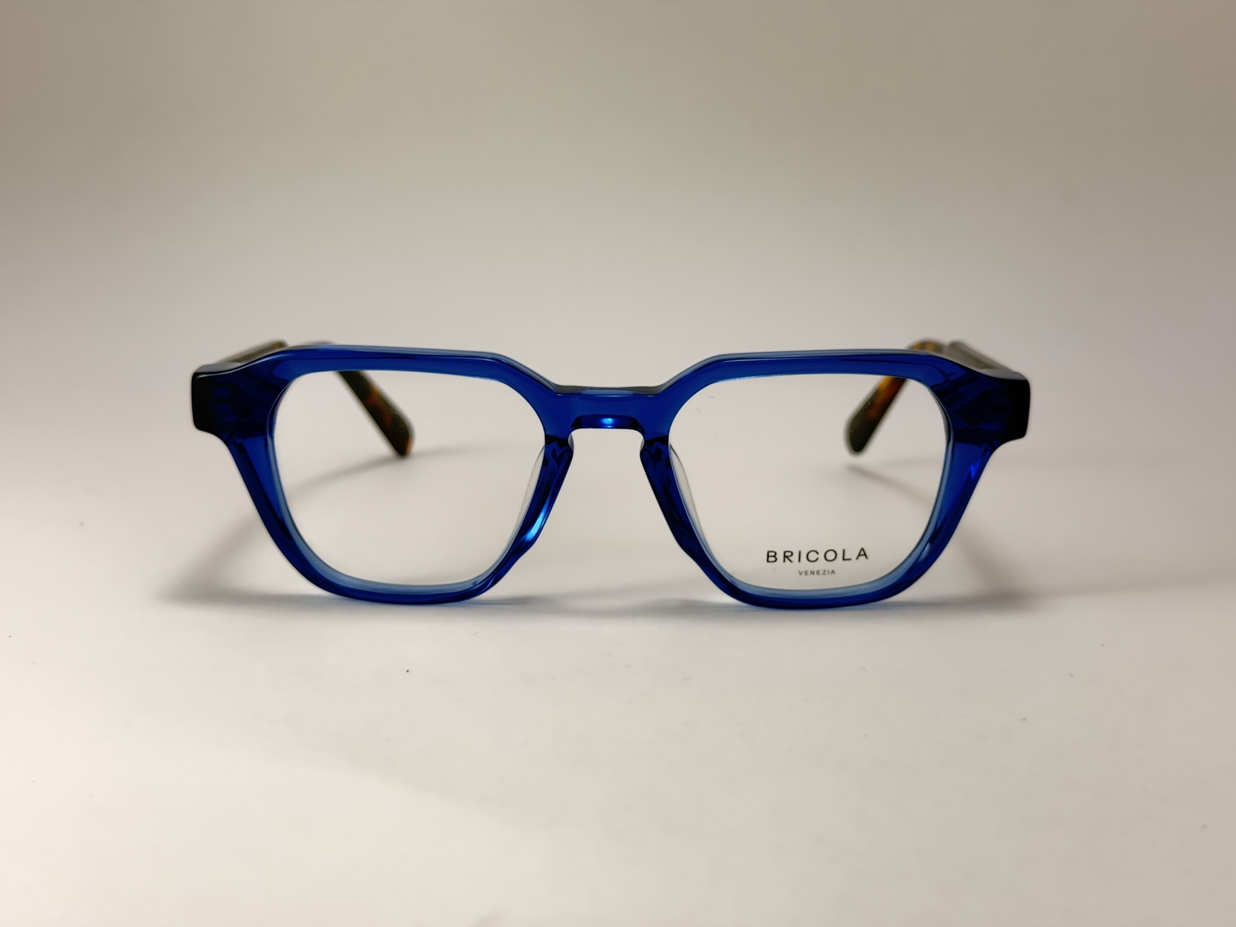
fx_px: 1714
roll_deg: -0.7
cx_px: 618
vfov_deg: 30.3
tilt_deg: -8.4
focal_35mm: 48
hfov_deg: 39.7
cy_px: 464
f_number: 1.78
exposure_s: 1/100
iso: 50
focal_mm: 6.76
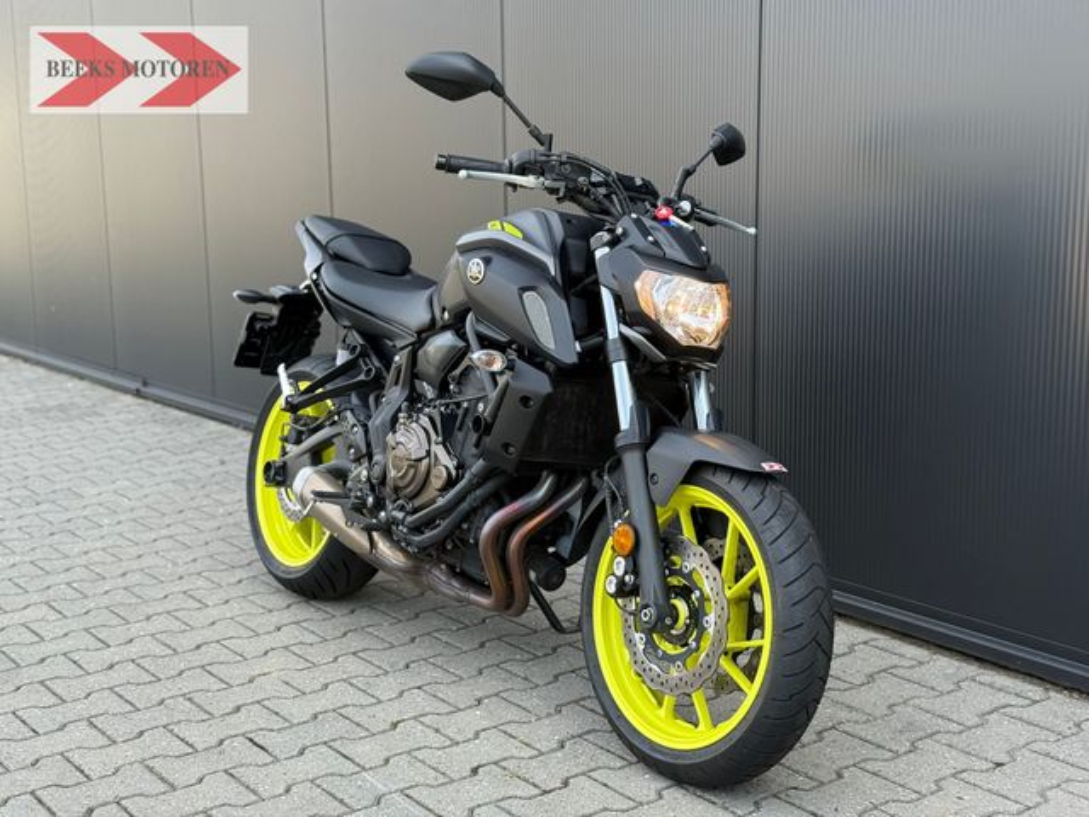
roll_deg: +1.0
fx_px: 1510
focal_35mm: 48
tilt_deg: -9.3
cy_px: 408
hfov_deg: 39.7
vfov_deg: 30.3
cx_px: 544
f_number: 1.78
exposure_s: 1/484
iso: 100
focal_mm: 6.76
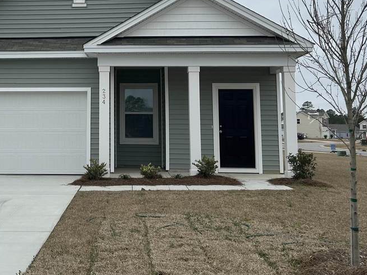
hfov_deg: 36.7
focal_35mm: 51
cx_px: 94
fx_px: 540
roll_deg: -0.4
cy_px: 65
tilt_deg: +7.0
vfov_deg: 28.1
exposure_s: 1/4274
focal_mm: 5.7
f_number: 1.5
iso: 50
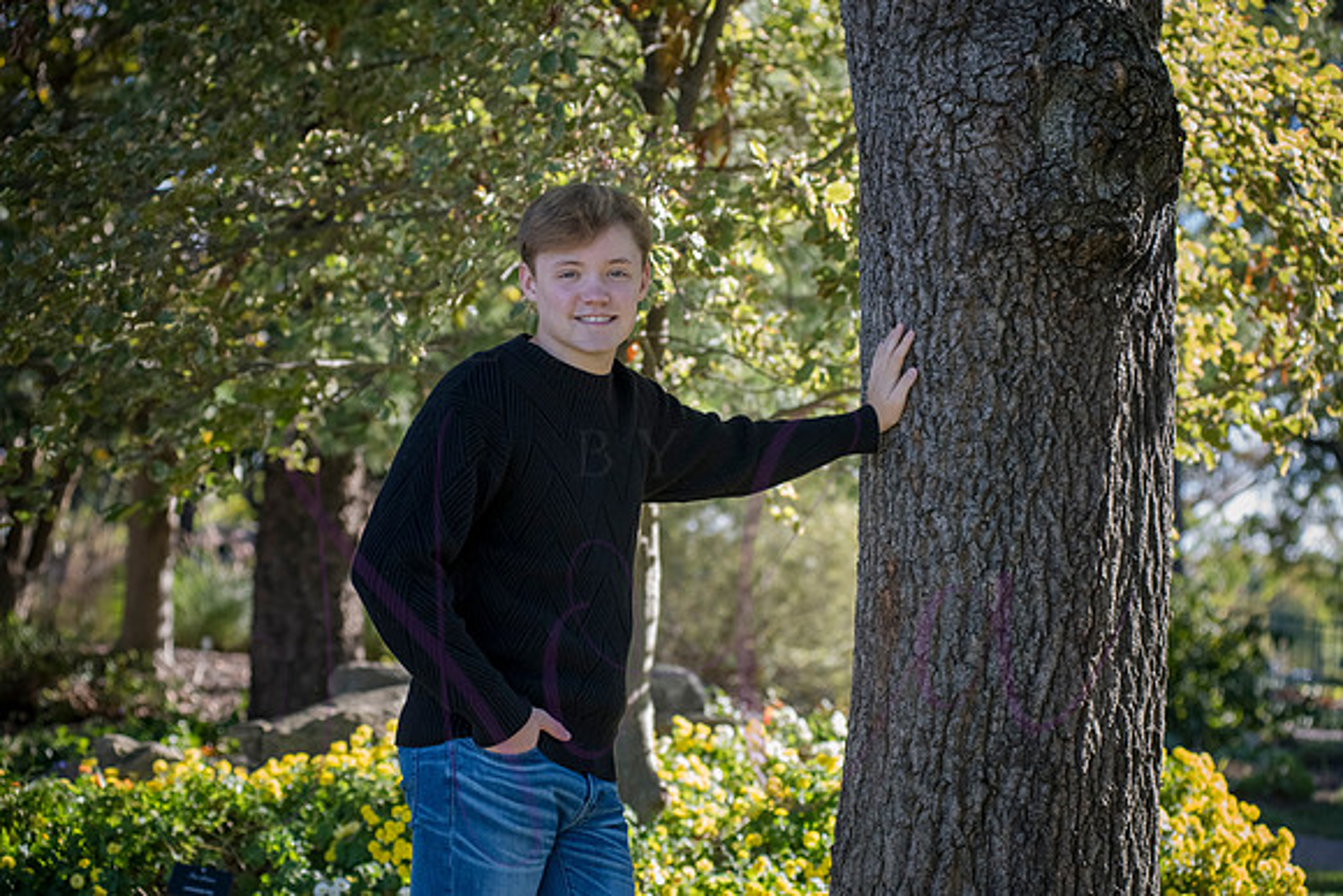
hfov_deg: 25.4
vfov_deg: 17.1
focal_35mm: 80
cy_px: 448
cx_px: 672
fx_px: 2985
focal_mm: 80
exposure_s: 1/800
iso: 800
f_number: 4.5
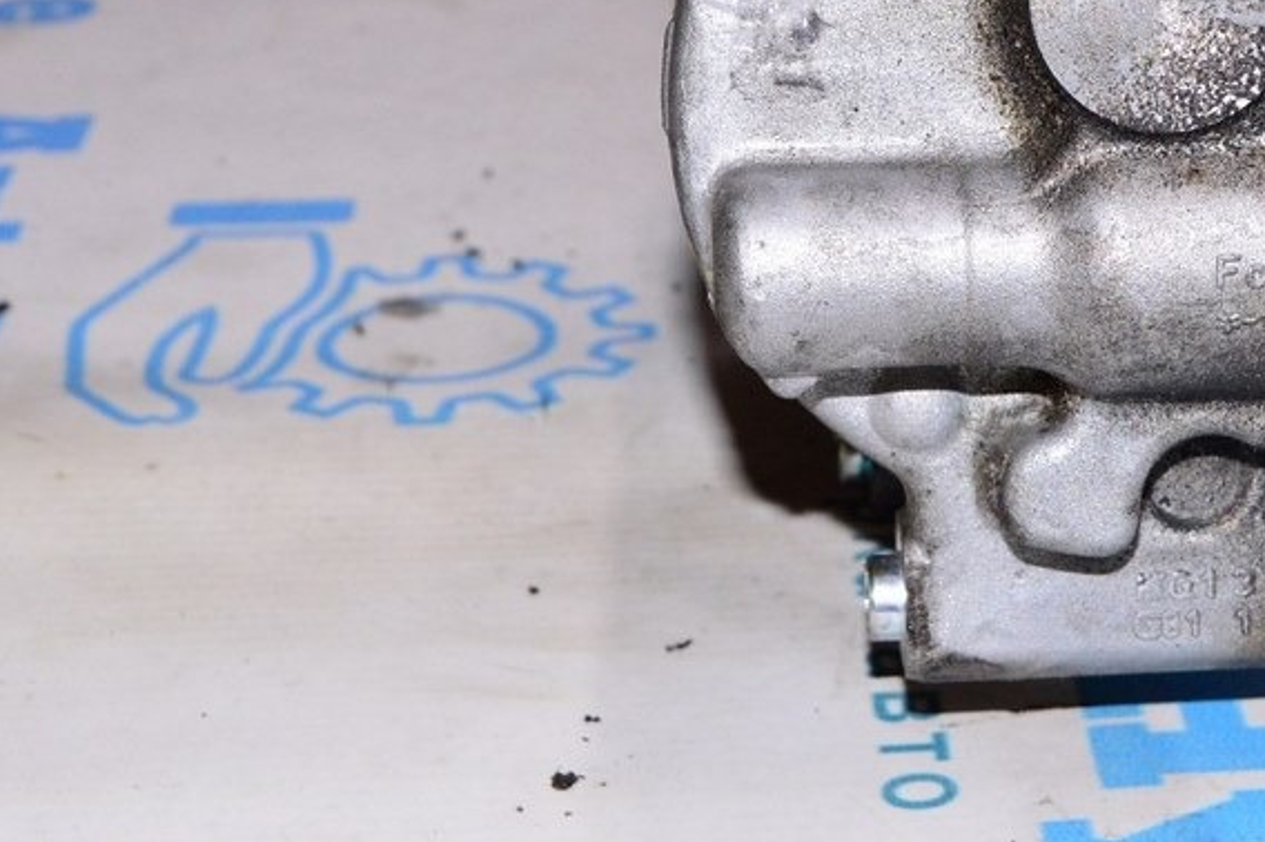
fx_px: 3231
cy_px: 88
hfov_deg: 21.9
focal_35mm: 92
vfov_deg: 14.7
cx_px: 998
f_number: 8
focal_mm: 34
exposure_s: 1/200
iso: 1600
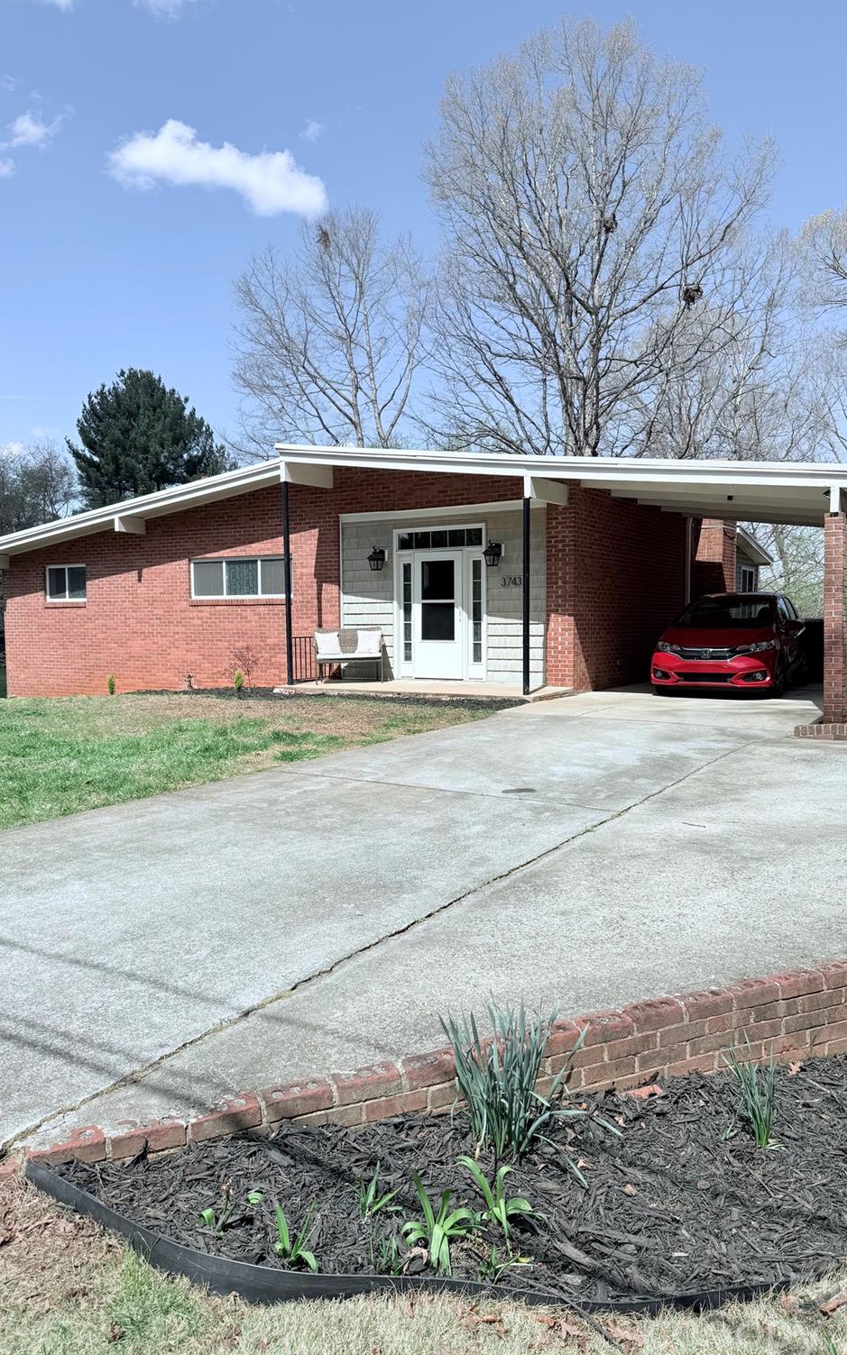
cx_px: 432
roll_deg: +1.8
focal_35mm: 26
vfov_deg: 70.4
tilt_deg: -3.0
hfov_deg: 47.6
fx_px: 961
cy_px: 680
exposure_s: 1/5319
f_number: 1.78
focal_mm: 6.76
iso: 80
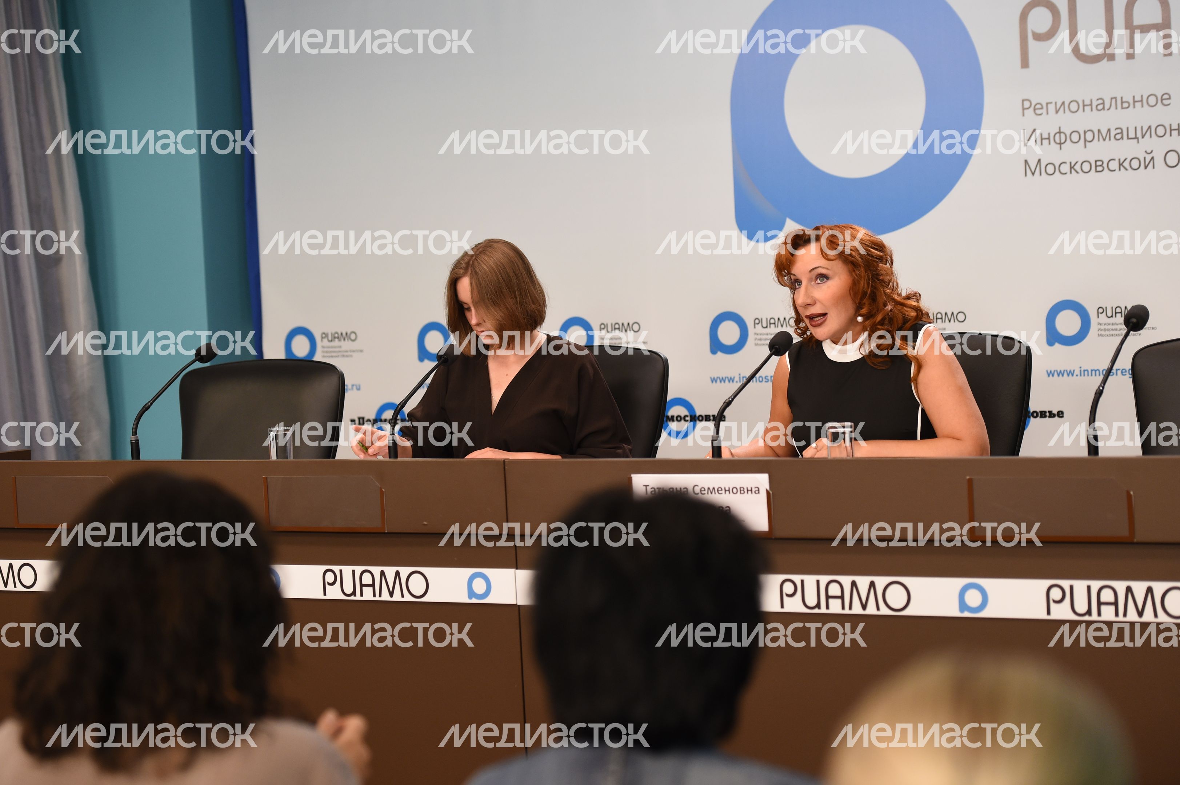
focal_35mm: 80
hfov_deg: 25.4
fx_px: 2621
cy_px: 392
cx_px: 590
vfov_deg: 17.0
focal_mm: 80
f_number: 3.5
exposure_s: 1/250
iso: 1600
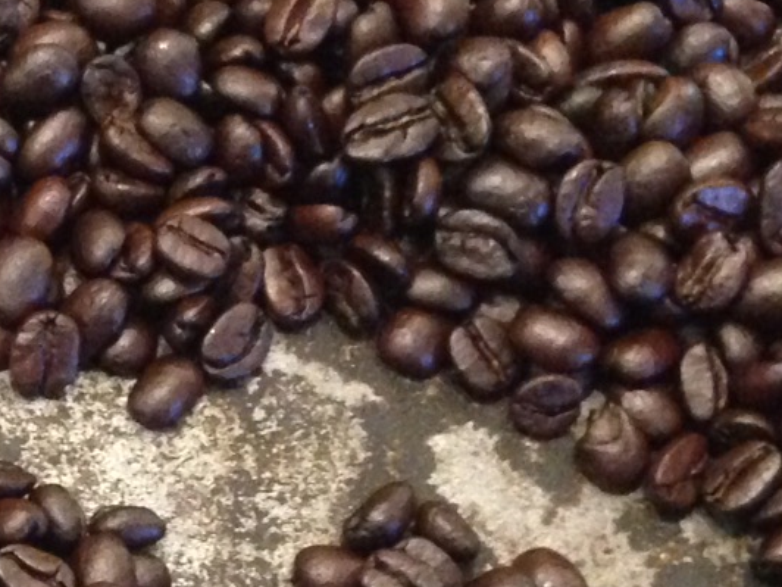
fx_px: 2869
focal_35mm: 127
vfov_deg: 11.3
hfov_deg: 14.4
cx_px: -416
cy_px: 793
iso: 500
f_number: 2.4
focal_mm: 4.12
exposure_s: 1/15
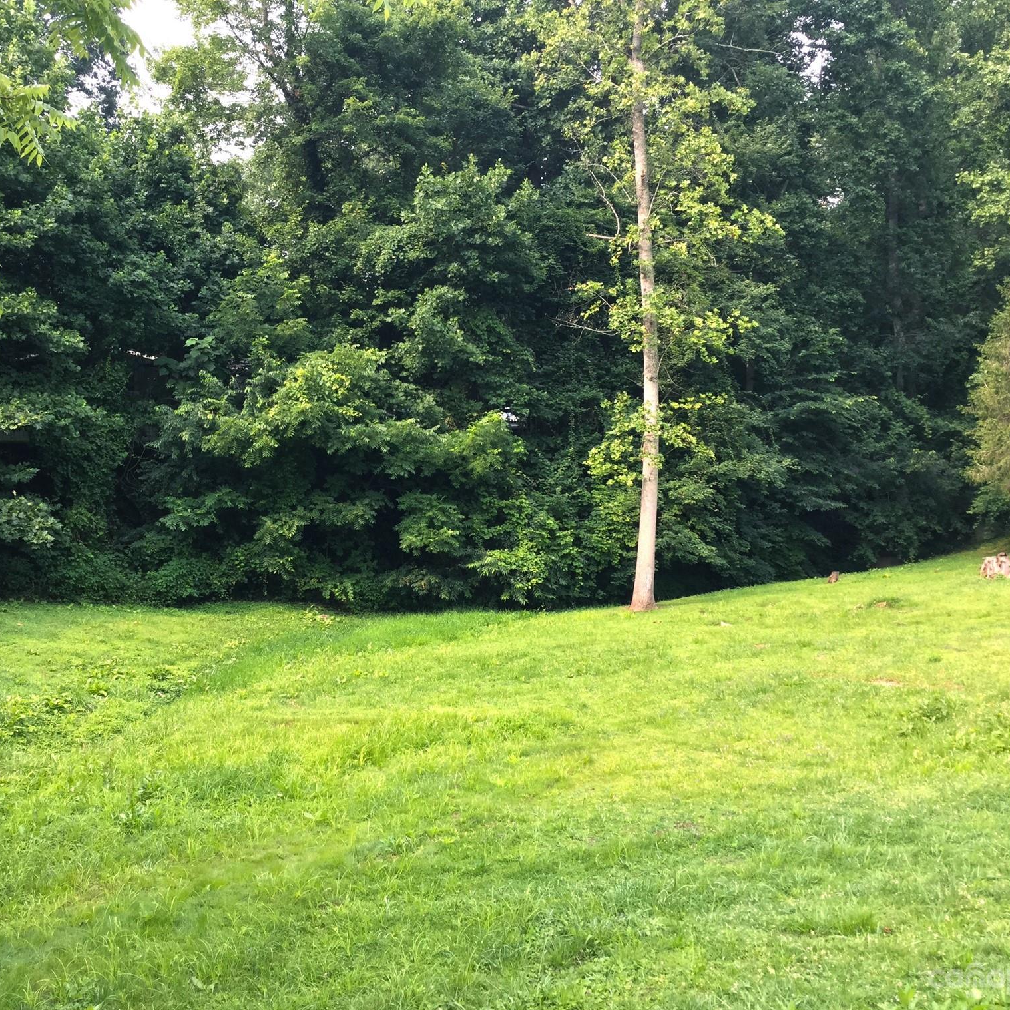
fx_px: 1221
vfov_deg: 44.9
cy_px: 500
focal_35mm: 37
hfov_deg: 44.8
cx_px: 444
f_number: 2.4
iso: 25
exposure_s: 1/129
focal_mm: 3.3
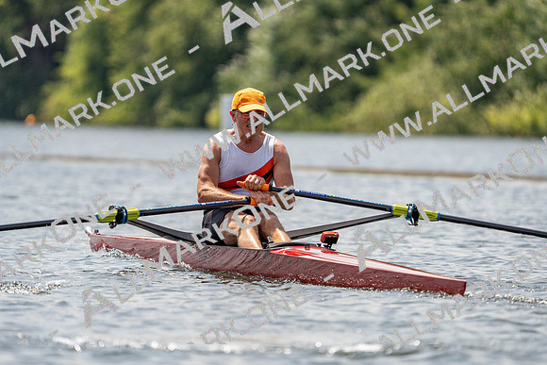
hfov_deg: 4.6
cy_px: 182
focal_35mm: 448
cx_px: 274
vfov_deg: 3.1
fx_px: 6808
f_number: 6.3
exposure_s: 1/1600
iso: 200
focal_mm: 448
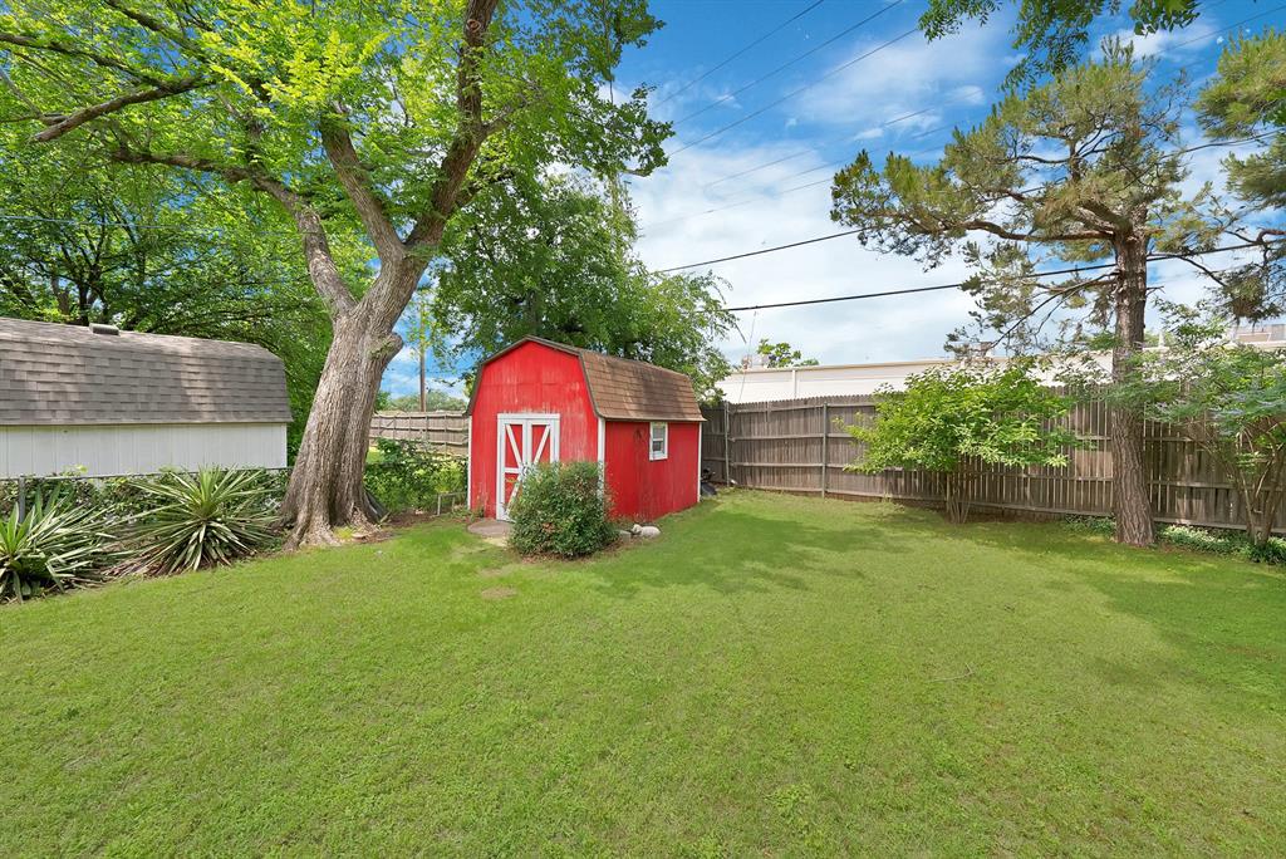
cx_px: 643
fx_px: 429
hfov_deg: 112.6
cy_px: 430
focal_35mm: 12
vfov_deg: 90.1
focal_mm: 12
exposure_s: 1/160
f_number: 9
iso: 640
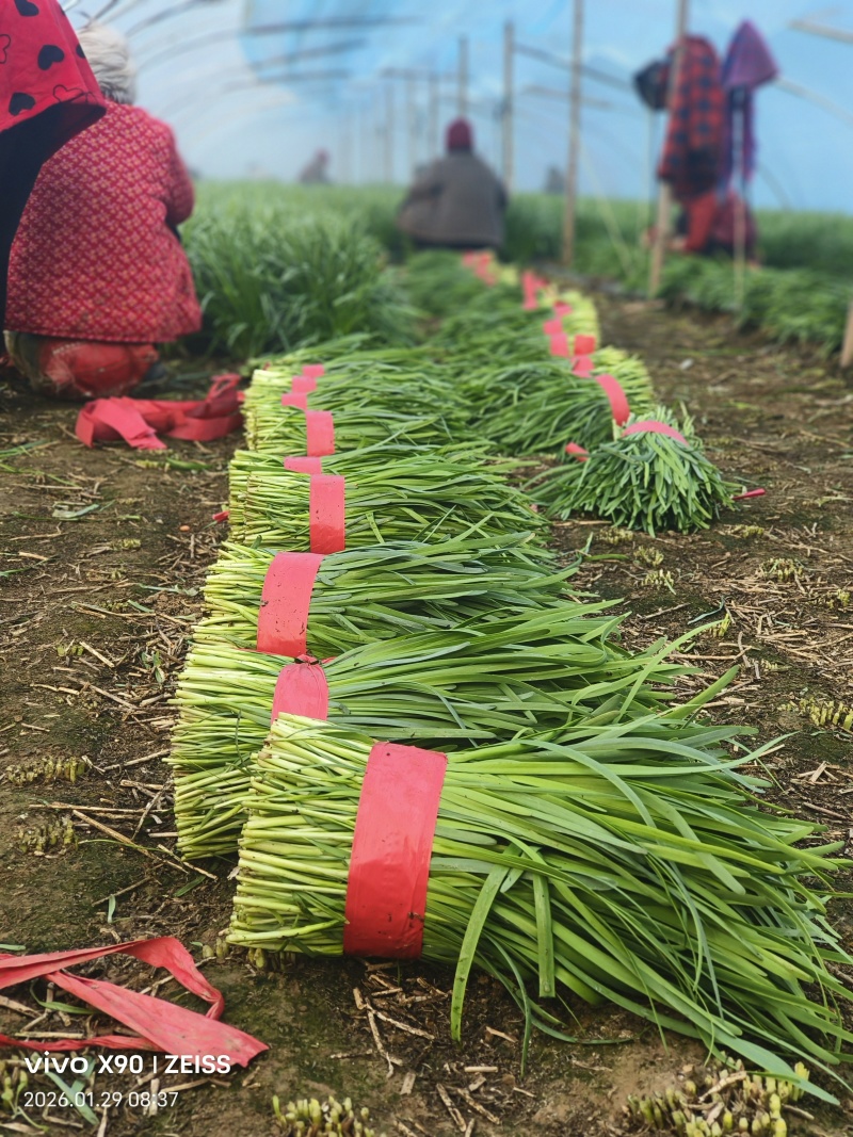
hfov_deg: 29.7
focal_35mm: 49
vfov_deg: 38.9
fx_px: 1610
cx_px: 426
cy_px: 568
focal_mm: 6.7
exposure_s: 1/184
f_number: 2
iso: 50
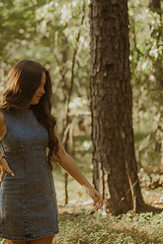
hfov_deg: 15.0
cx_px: 39
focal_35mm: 91
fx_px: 617
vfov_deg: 22.4
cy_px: 135
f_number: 1.4
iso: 125
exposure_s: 1/100
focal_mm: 50
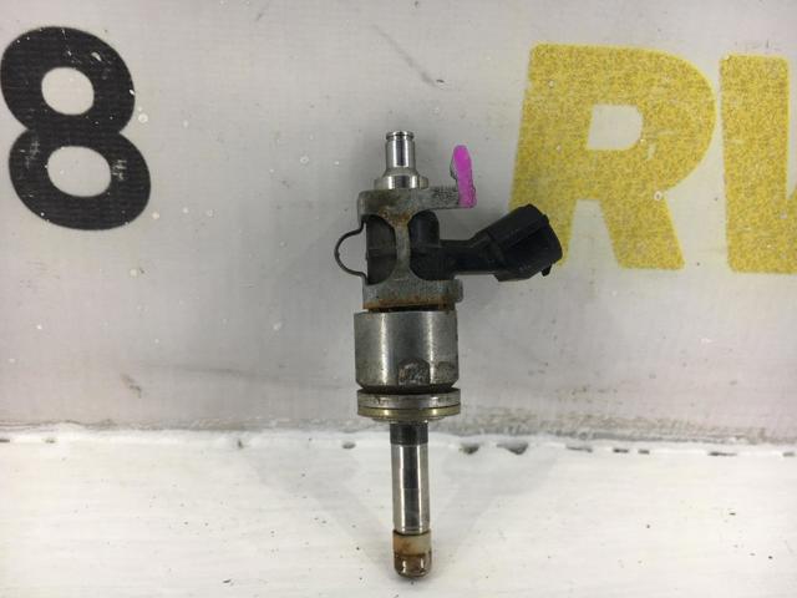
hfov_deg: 61.7
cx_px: 398
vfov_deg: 48.2
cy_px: 299
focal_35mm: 29
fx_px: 668
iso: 25
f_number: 2.2
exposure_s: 1/50
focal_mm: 4.15
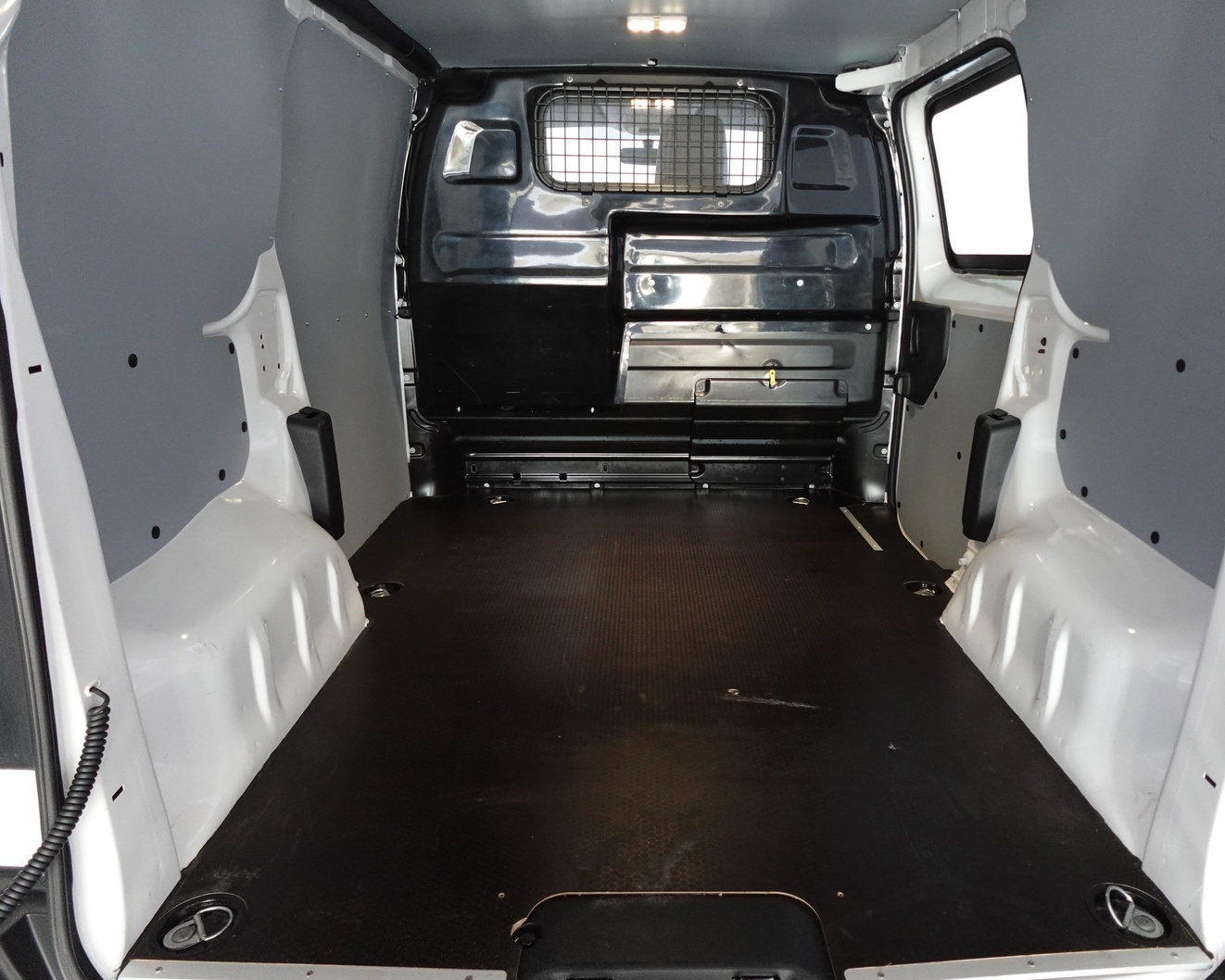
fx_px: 834
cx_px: 662
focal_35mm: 23
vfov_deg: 60.9
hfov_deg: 72.5
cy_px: 481
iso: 800
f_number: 2
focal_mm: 7.6
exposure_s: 1/80
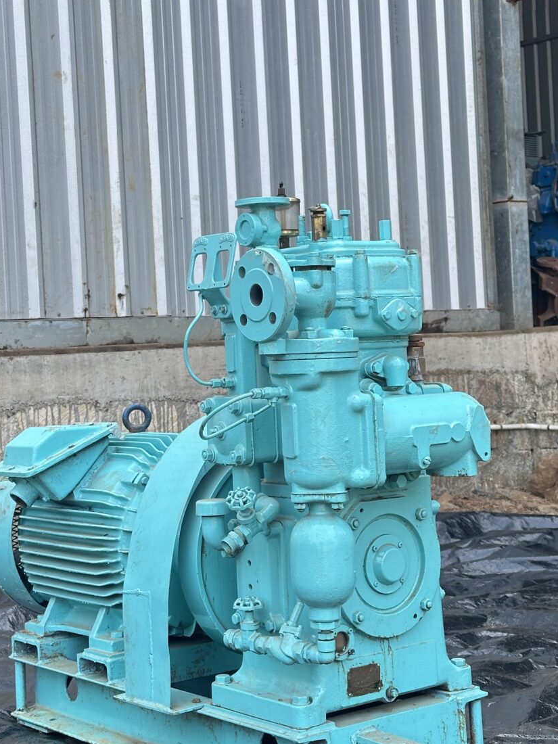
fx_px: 1440
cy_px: 319
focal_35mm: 67
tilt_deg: +1.8
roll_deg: +2.1
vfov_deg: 28.9
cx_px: 267
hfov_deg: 21.9
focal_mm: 6.86
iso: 64
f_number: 1.78
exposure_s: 1/471
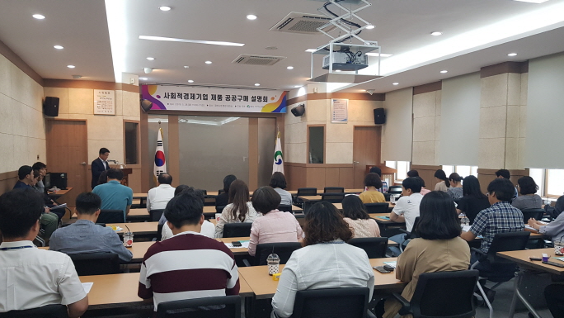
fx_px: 434
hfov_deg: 66.1
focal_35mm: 29
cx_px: 279
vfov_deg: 40.1
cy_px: 177
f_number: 1.7
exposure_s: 1/60
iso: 125
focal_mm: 4.2
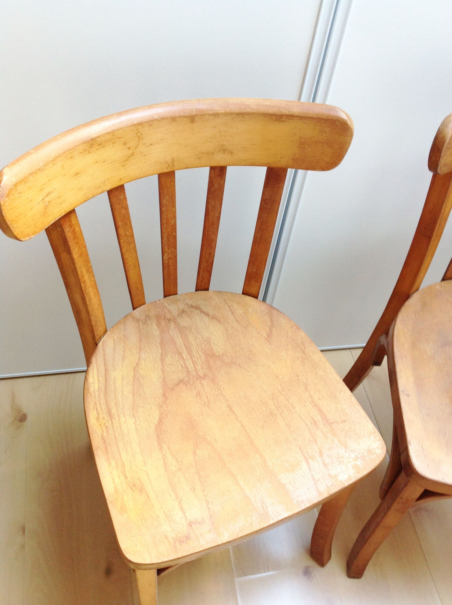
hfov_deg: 40.6
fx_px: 611
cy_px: 302
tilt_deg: -52.4
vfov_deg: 52.7
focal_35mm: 35
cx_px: 226
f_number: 2.4
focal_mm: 4.28
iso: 100
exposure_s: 1/15
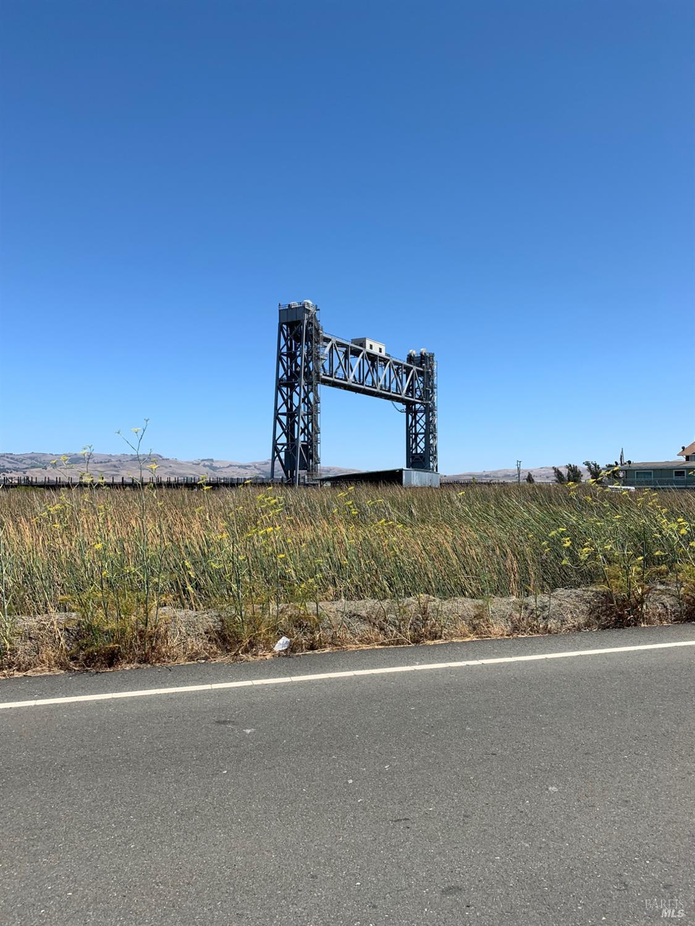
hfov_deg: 53.1
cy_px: 463
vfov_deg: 67.3
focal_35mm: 26
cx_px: 348
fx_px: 696
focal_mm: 4.25
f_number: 1.8
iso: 25
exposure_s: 1/2364
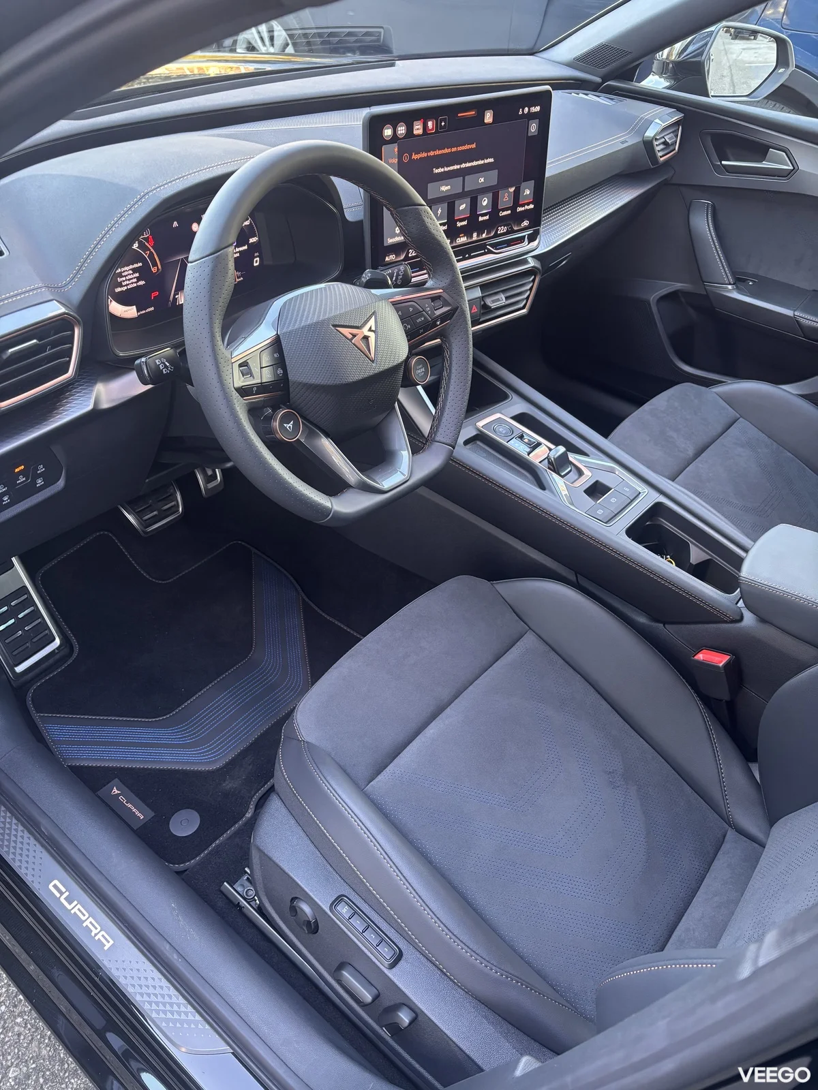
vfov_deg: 67.3
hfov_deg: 53.1
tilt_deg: -41.5
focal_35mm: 26
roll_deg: -3.9
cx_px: 409
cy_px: 545
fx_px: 819
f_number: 1.6
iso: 200
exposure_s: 1/60
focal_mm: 5.96
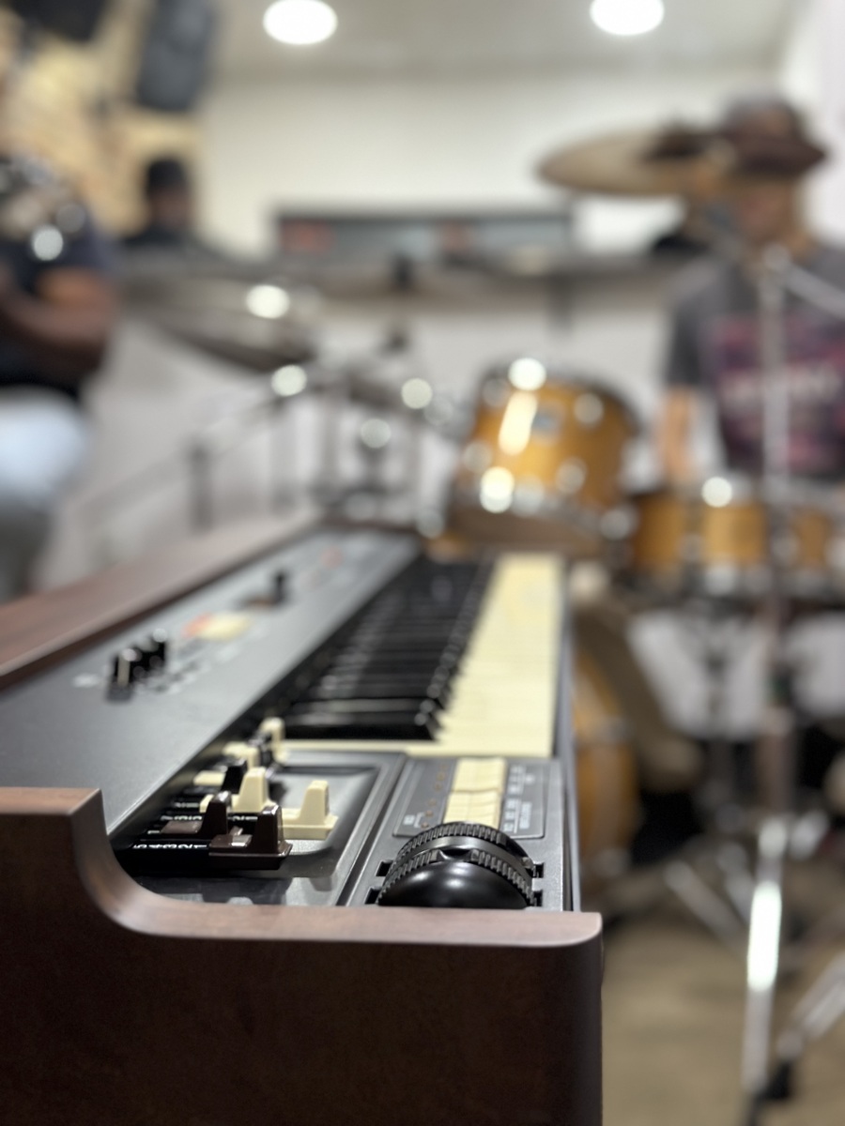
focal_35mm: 48
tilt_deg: -4.8
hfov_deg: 30.3
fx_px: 1562
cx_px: 422
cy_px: 563
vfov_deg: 39.7
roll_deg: -0.1
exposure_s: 1/60
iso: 250
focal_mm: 6.86
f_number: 1.78
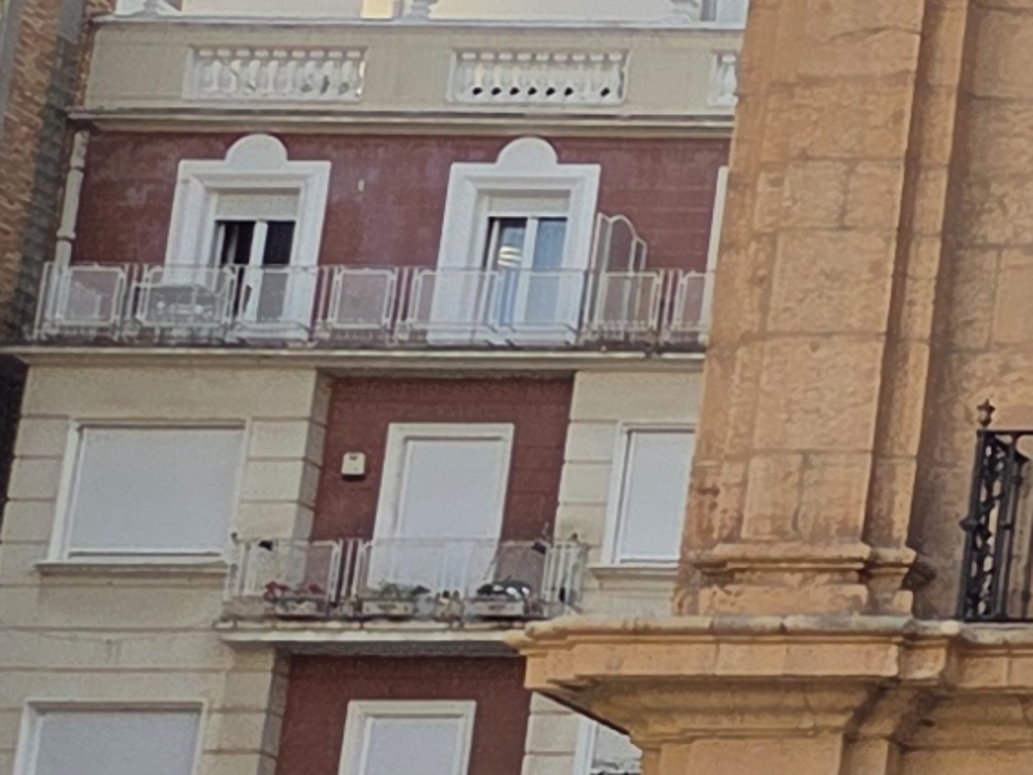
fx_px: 4834
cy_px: 559
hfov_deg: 9.4
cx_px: 3170
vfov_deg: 9.2
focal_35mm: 162
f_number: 1.8
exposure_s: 1/2476
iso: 80
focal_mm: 5.4
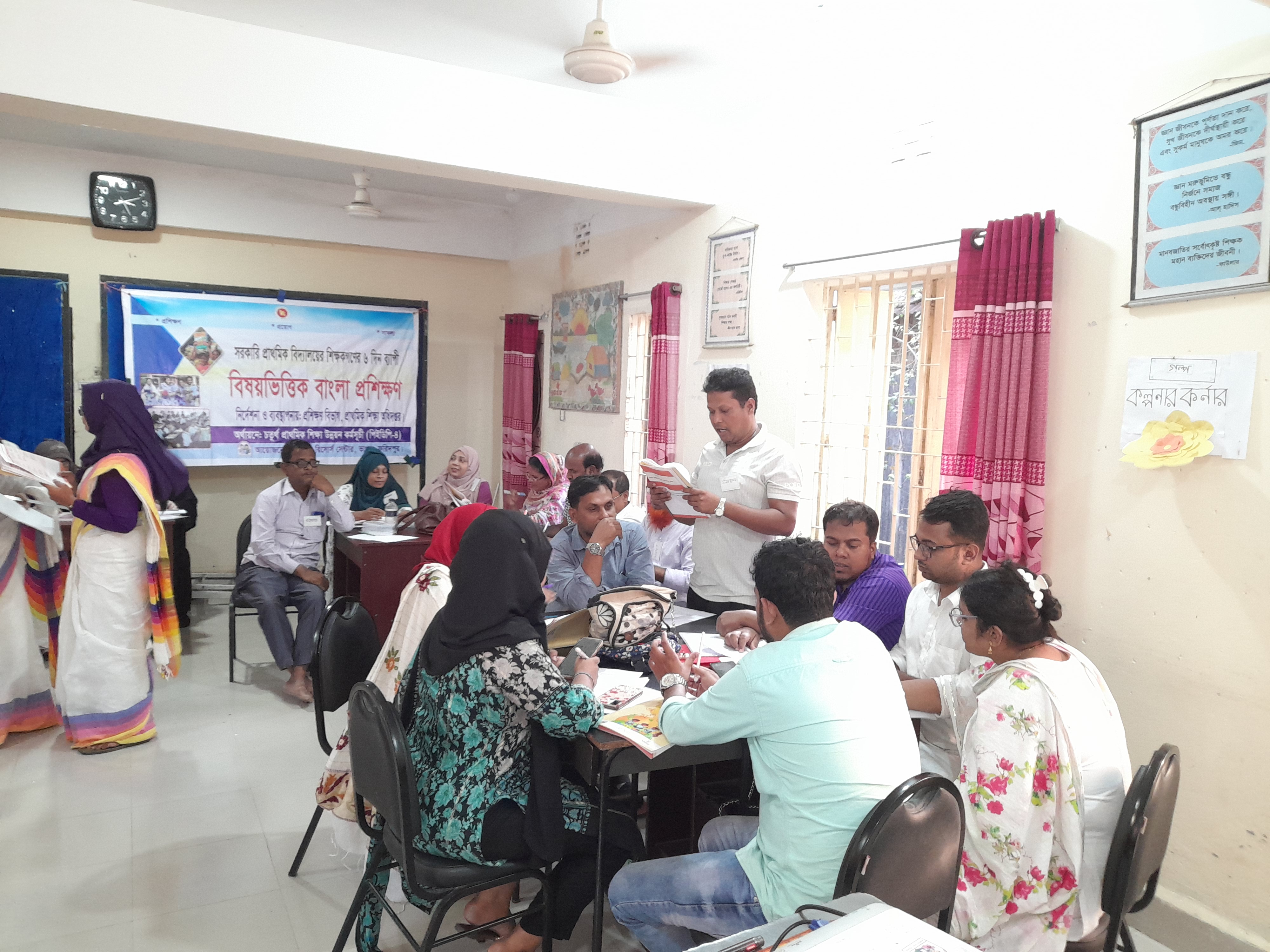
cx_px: 635
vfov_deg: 54.9
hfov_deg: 69.4
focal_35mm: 25
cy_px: 476
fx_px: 917
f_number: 2
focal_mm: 4.6
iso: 400
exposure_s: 1/33
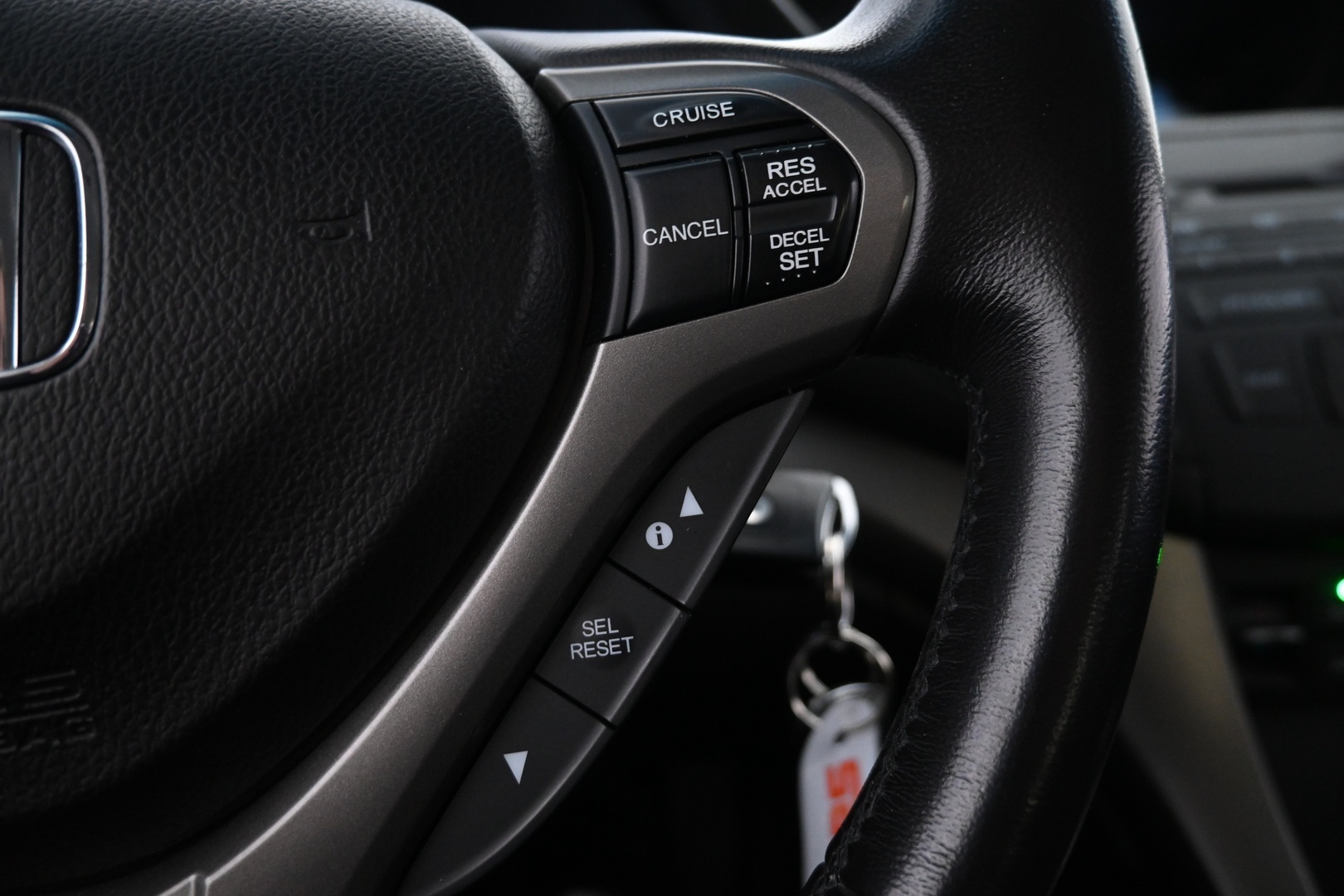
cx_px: 672
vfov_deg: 53.1
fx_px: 896
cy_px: 448
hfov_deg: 73.7
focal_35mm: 24
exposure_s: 1/25
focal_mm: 16
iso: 2200
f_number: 3.5
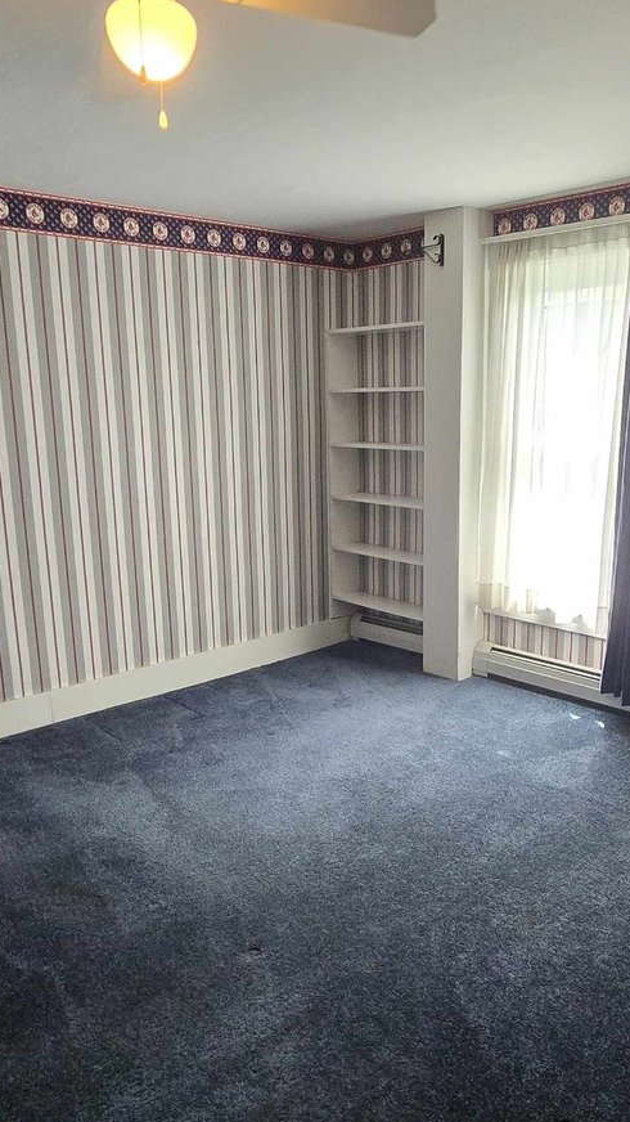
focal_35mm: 26
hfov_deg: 44.1
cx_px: 382
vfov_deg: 71.8
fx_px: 773
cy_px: 606
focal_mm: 2.2
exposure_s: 1/100
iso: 640
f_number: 2.2
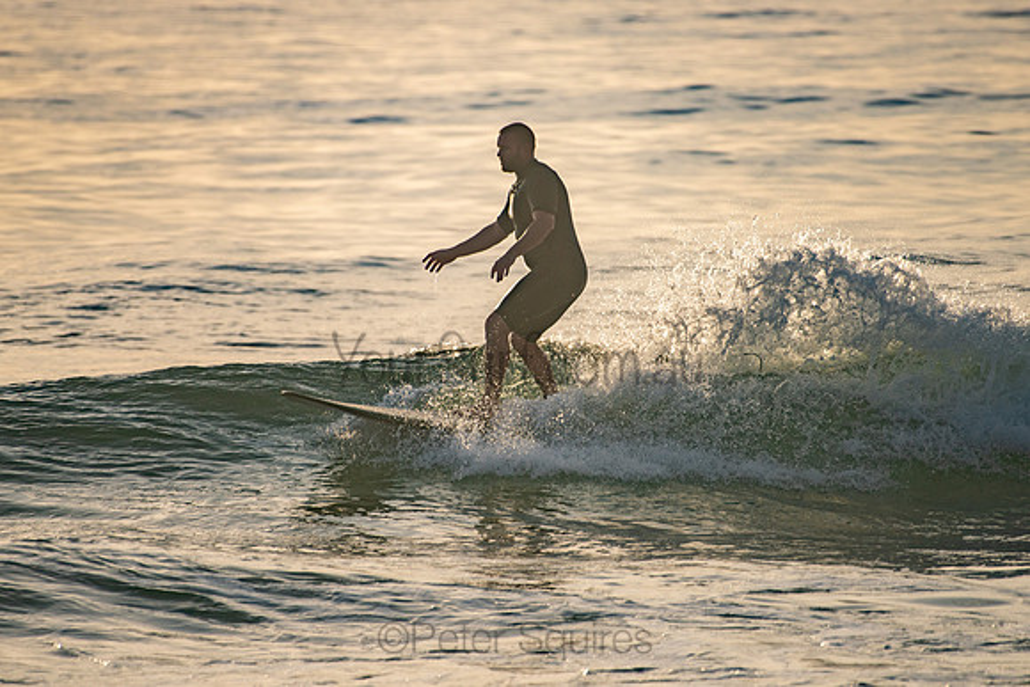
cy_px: 306
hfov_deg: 3.4
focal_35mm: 612
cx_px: 543
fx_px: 17518
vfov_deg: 2.2
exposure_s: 1/800
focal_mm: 500
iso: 160
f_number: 5.6
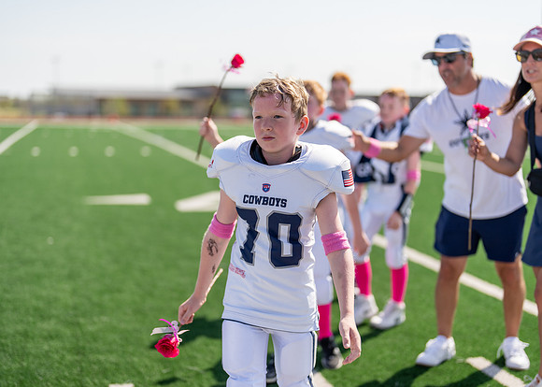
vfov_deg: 27.0
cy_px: 194
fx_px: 806
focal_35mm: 52
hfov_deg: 37.2
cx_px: 271
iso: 100
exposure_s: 1/8000
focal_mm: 50
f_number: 1.2
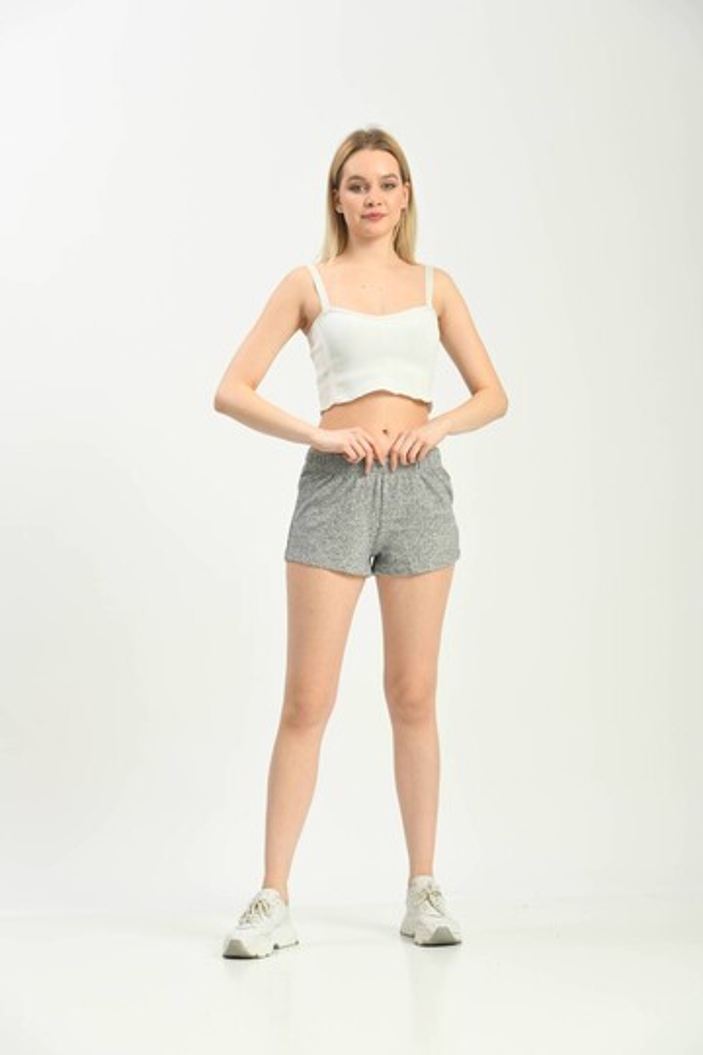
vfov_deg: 21.5
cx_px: 352
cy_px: 528
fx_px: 2782
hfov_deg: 14.4
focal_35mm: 95
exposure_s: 1/160
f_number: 6.3
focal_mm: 95
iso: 100
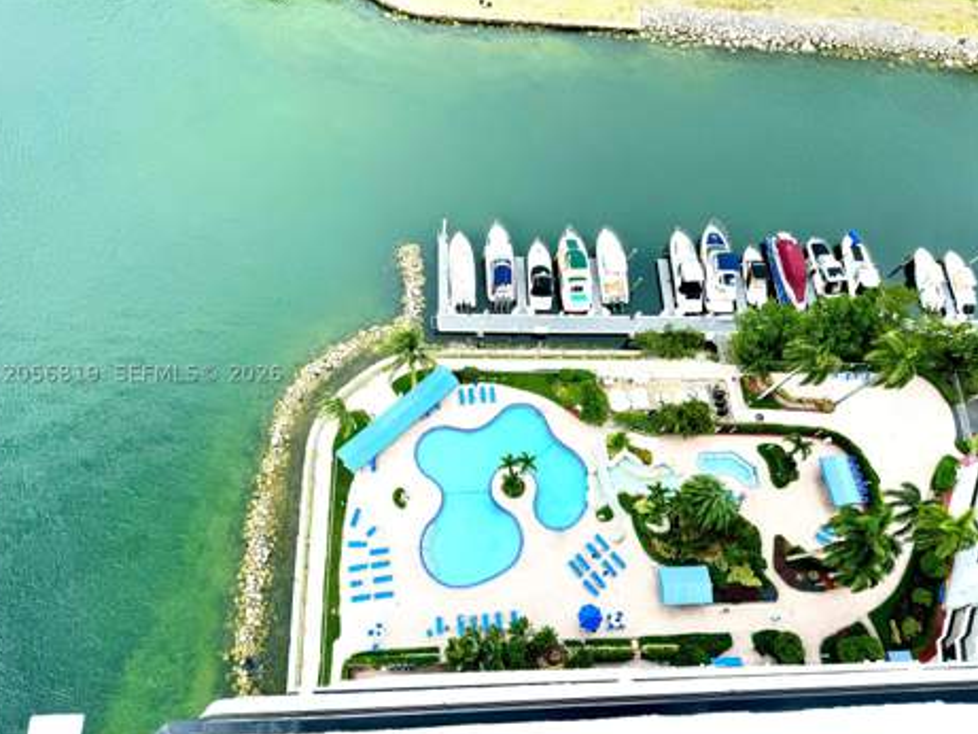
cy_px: 373
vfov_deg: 54.9
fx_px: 707
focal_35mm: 25
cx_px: 477
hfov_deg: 69.4
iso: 80
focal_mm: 6.76
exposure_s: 1/1488
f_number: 1.78
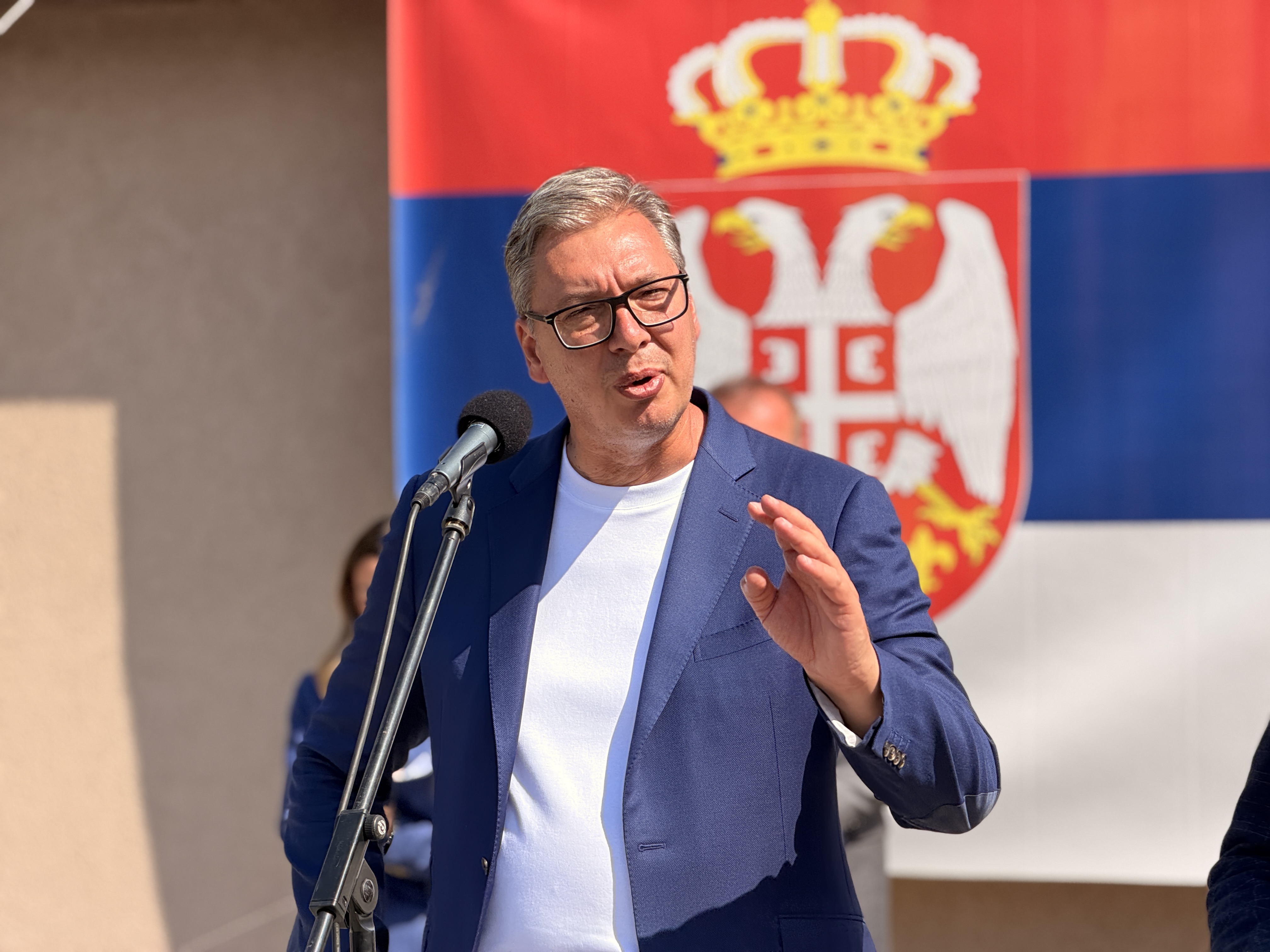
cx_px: 635
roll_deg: +1.3
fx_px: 3669
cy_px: 476
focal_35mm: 100
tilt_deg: +1.7
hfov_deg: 19.6
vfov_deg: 14.8
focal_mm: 16.89
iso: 50
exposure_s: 1/585
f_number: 2.8
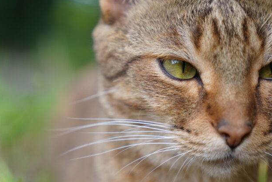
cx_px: 97
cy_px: 104
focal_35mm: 116
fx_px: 877
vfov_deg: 11.8
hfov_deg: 17.6
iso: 100
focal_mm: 70
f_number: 2.8
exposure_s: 1/200
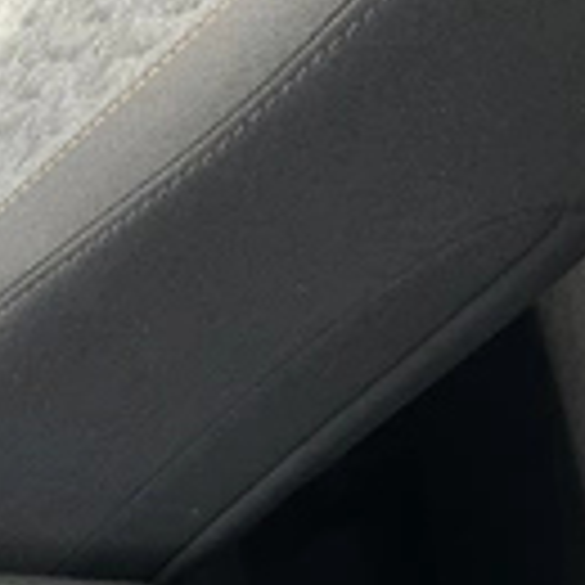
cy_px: 662
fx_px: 1510
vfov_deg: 20.8
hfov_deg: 19.4
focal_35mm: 79
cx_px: -266
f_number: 1.8
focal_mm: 3
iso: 25
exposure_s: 1/122
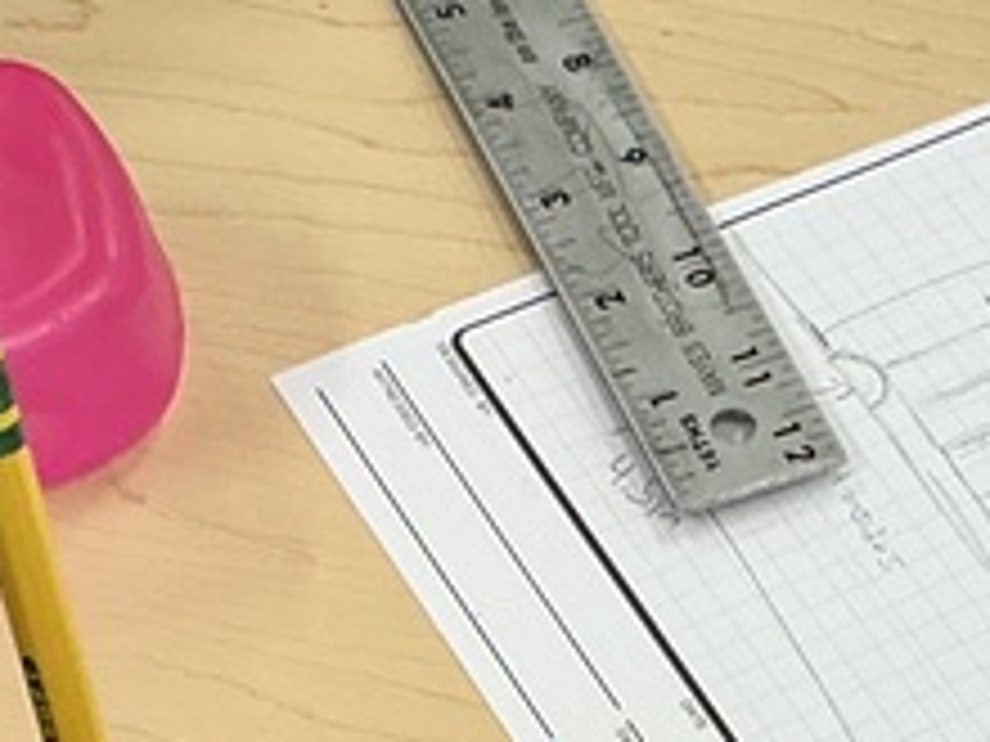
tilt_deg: -59.5
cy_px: 1241
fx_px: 3861
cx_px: 868
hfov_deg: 14.5
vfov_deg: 10.5
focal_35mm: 135
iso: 40
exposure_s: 1/60
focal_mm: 3
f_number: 1.8
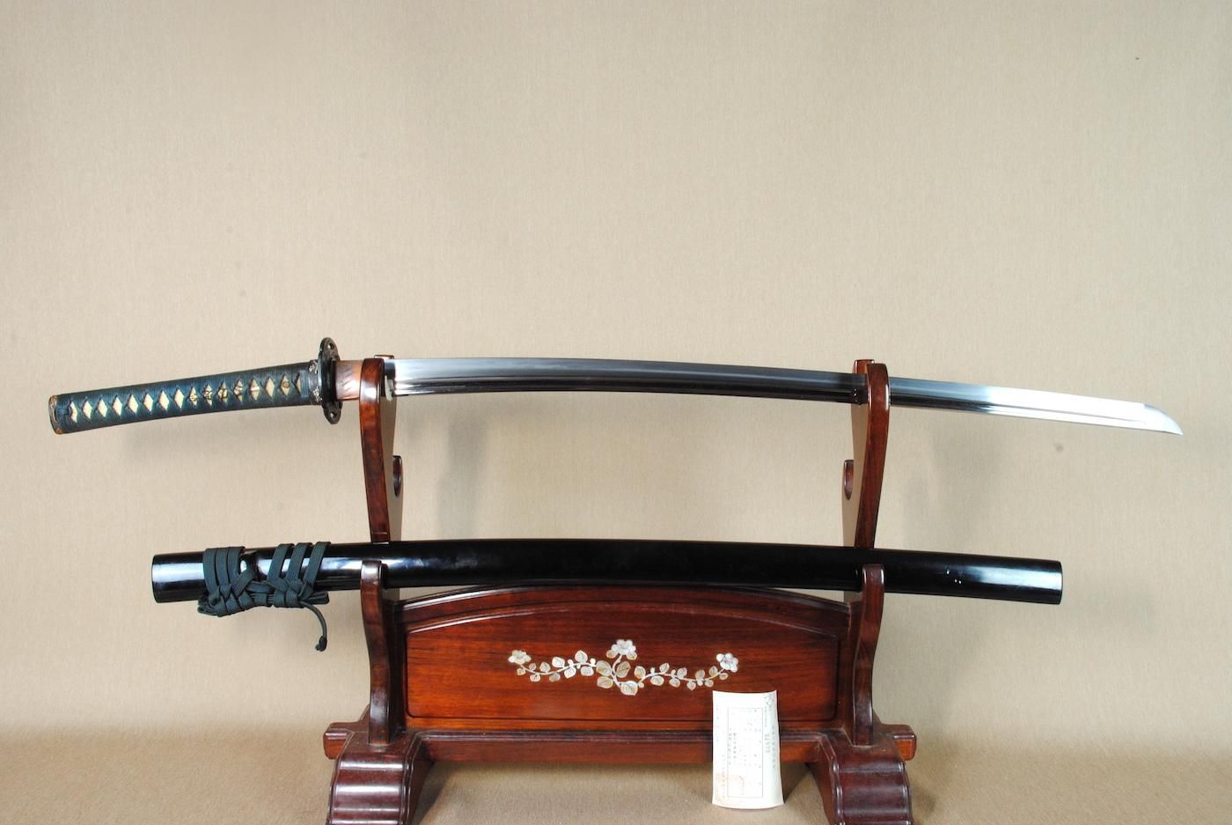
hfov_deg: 61.9
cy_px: 412
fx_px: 1028
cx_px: 616
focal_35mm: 30
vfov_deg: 43.7
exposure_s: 1/2
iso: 400
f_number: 11
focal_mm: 20
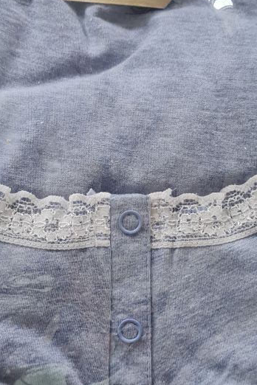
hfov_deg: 19.7
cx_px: 106
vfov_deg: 29.2
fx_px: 739
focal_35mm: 69
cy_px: 211
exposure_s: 1/50
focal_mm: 5.4
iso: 400
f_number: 1.8
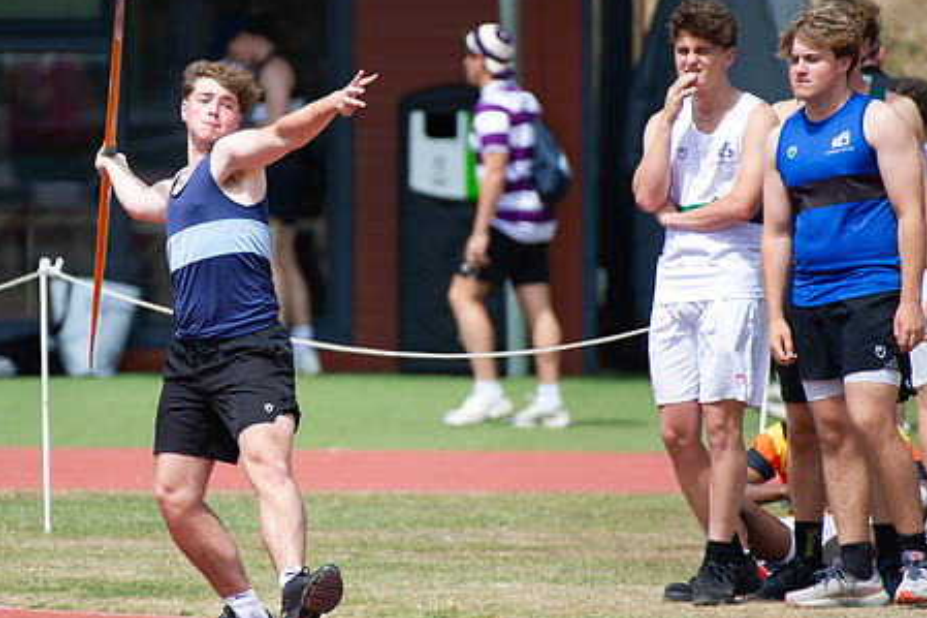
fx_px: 20205
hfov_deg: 2.6
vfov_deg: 1.8
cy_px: 300
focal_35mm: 785
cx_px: 300
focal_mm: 500
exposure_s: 1/800
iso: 220
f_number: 5.6
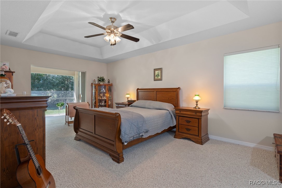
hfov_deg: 93.3
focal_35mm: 17
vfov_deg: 70.4
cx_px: 141
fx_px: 133
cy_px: 94
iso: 400
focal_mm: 17
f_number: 8
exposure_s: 1
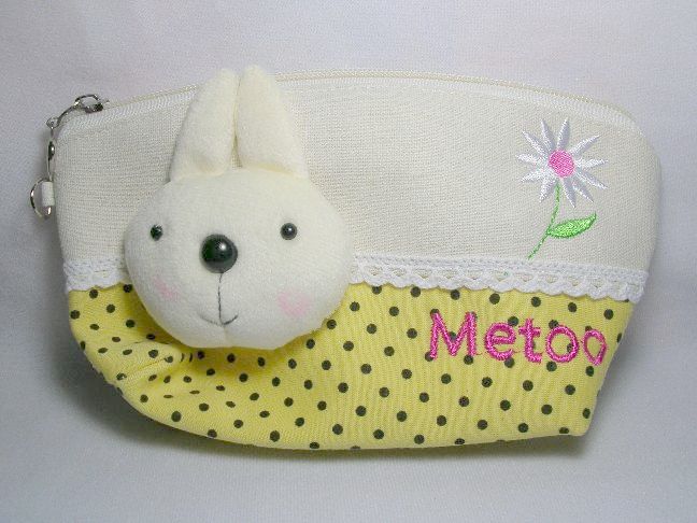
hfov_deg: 52.6
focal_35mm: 35
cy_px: 262
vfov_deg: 40.7
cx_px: 348
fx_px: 705
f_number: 5.6
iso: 50
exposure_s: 1/31.5
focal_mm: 5.8
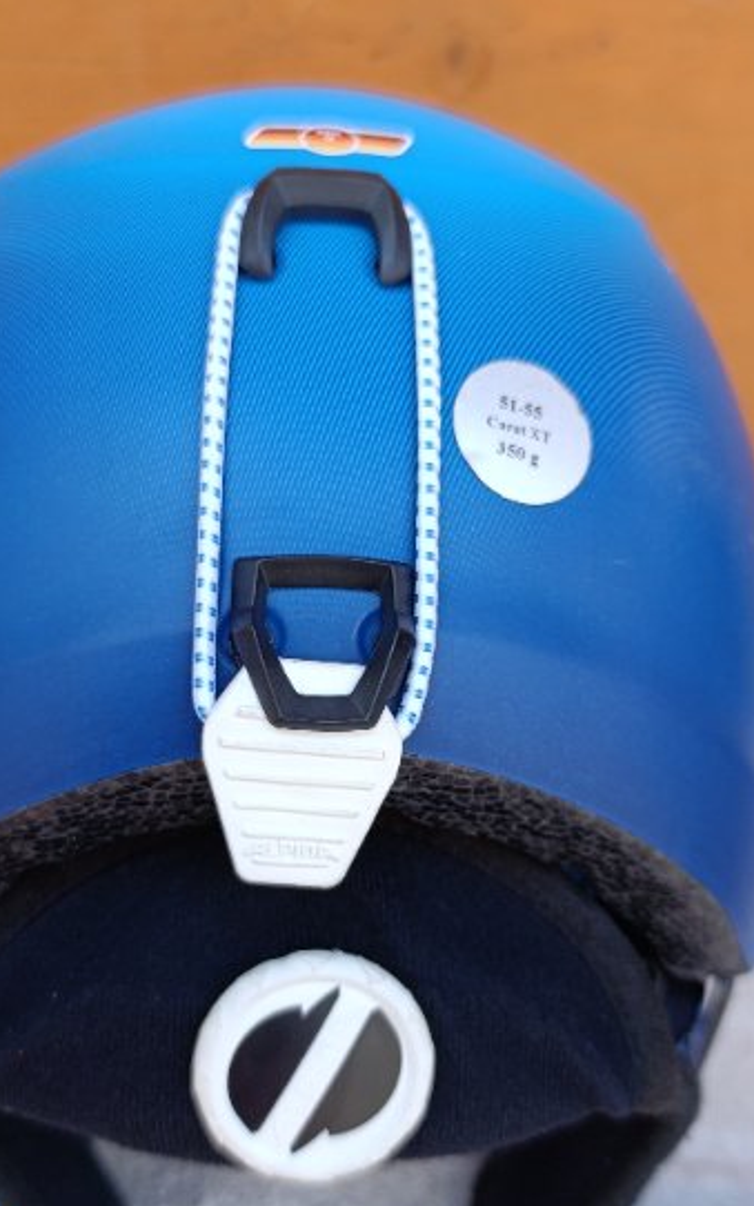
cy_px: 659
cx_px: 376
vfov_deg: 53.9
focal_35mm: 36
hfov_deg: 35.4
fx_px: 1183
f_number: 1.6
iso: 160
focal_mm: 6.14
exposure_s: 1/100
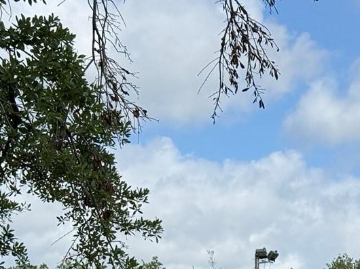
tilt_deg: +2.0
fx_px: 1507
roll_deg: +0.0
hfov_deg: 13.5
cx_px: 329
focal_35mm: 145
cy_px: 352
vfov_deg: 10.0
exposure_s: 1/5208
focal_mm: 6.76
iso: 64
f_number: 1.78
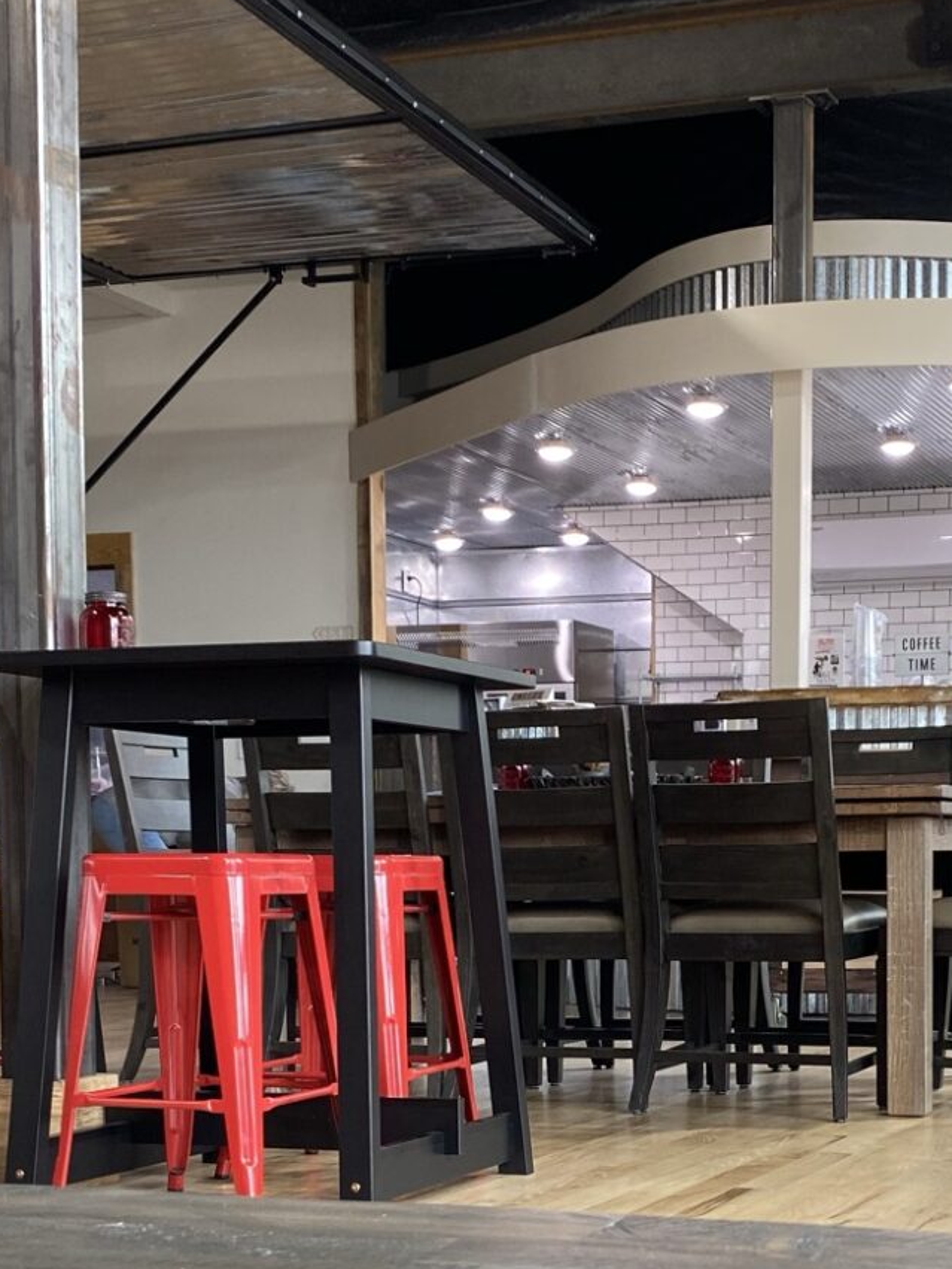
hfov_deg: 23.9
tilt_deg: -6.3
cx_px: 656
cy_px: 1095
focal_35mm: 61
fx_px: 2237
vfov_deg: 30.5
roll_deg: +0.0
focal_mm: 4.25
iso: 50
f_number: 1.8
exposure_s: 1/120
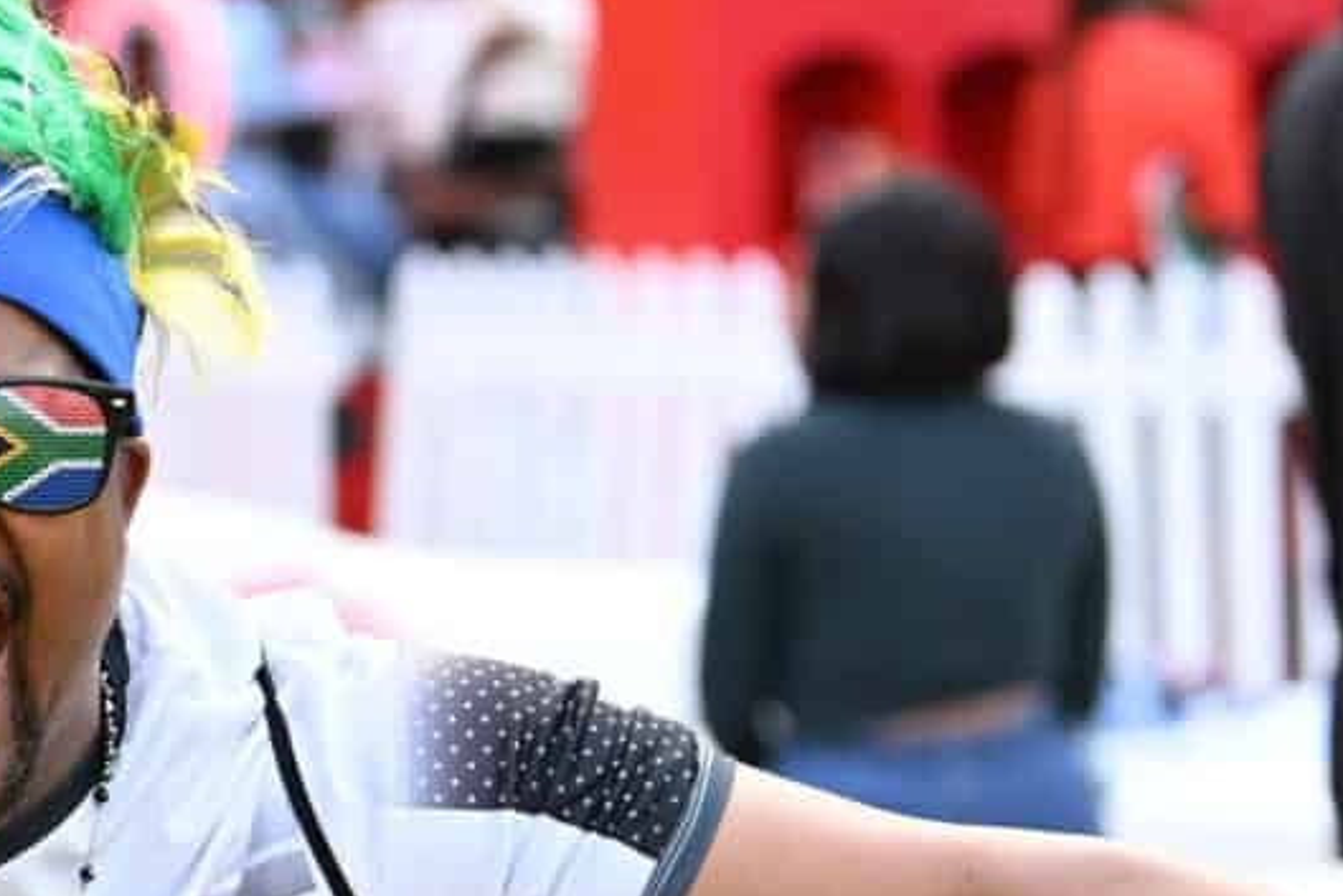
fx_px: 8881
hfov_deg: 8.6
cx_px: -145
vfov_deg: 5.8
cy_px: 660
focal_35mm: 238
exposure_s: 1/400
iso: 400
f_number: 3.2
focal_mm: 70
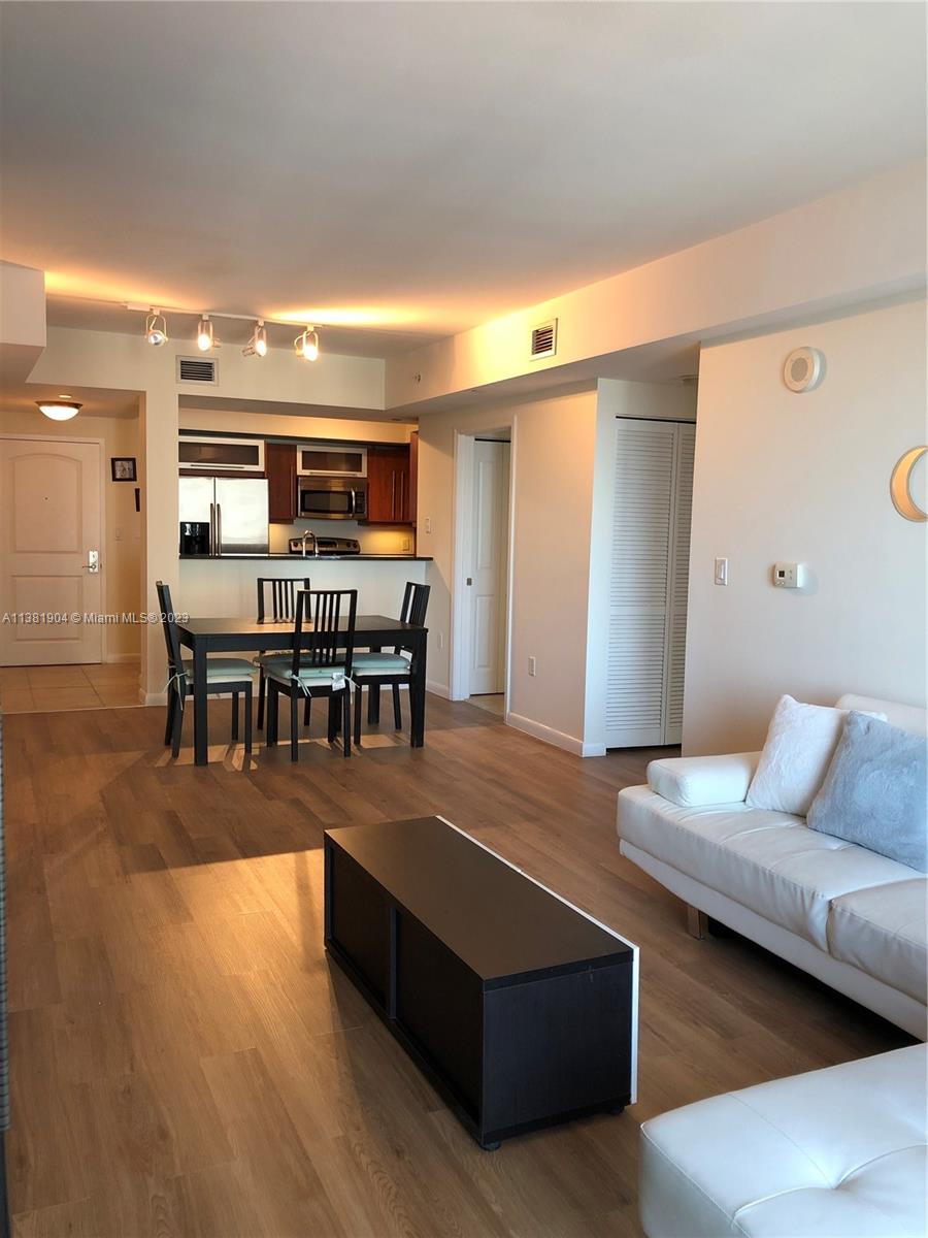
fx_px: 1001
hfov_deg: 49.7
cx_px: 464
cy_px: 619
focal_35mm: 28
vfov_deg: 63.4
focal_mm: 3.99
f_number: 1.8
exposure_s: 1/30
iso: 25
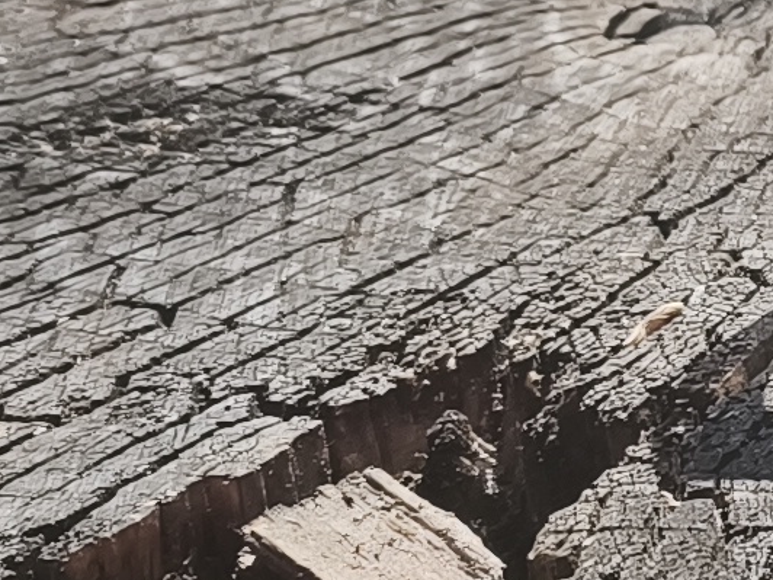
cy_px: -15
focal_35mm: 177
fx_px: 3953
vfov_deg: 8.3
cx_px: 1805
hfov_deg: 9.9
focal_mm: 6.45
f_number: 1.62
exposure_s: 1/2232
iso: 50
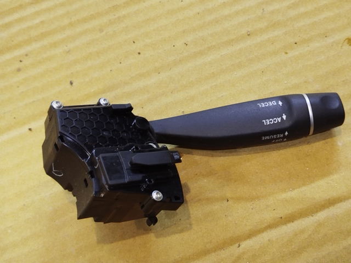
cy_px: 132
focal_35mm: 48
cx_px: 176
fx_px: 487
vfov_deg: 30.3
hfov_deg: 39.7
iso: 400
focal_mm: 5.31
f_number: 1.7
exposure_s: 1/33
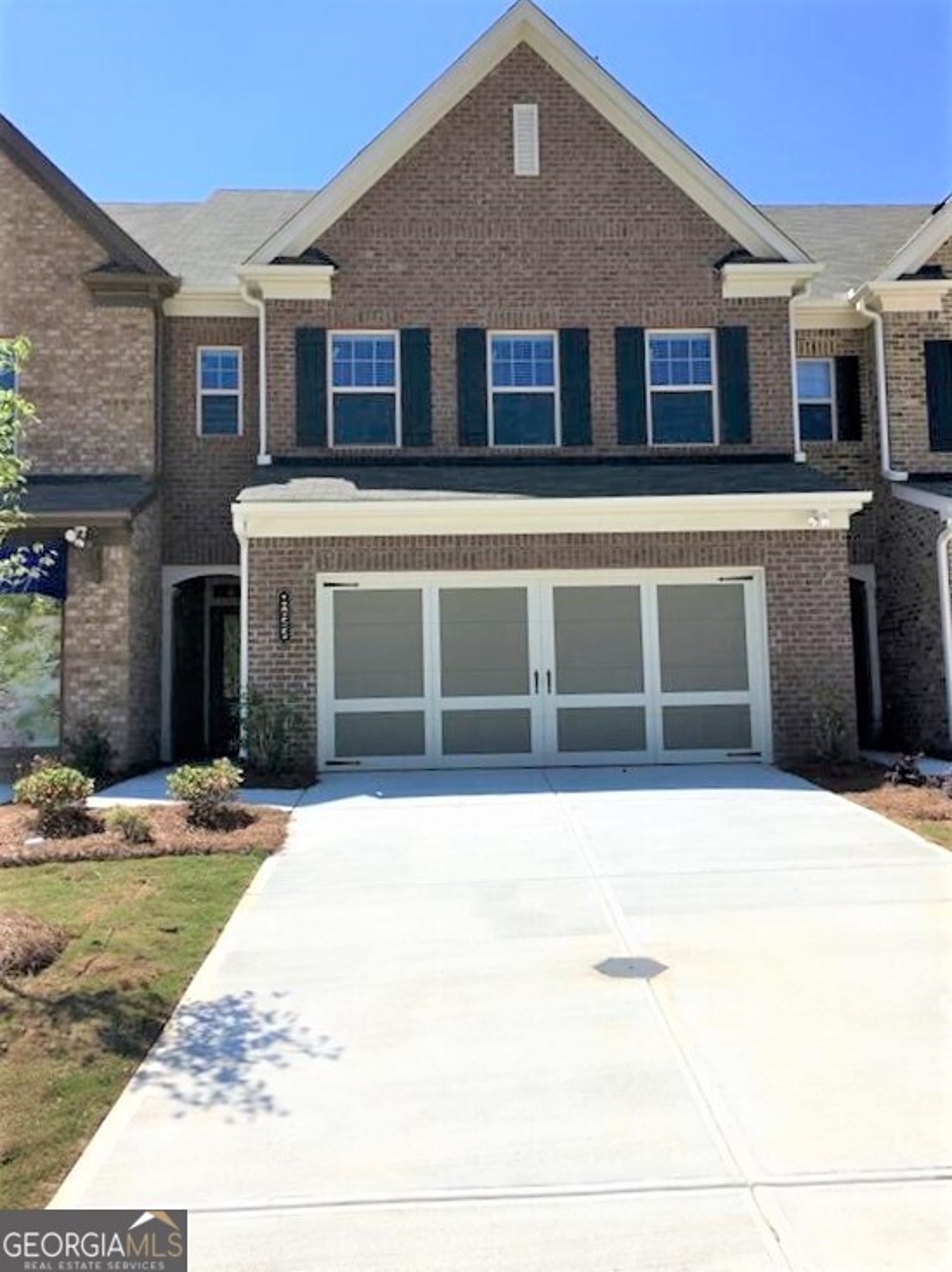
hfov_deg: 48.2
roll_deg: -1.2
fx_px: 1064
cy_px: 636
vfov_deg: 61.7
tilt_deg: +6.5
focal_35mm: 29
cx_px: 476
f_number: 2.2
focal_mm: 4.15
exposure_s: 1/2198
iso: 25
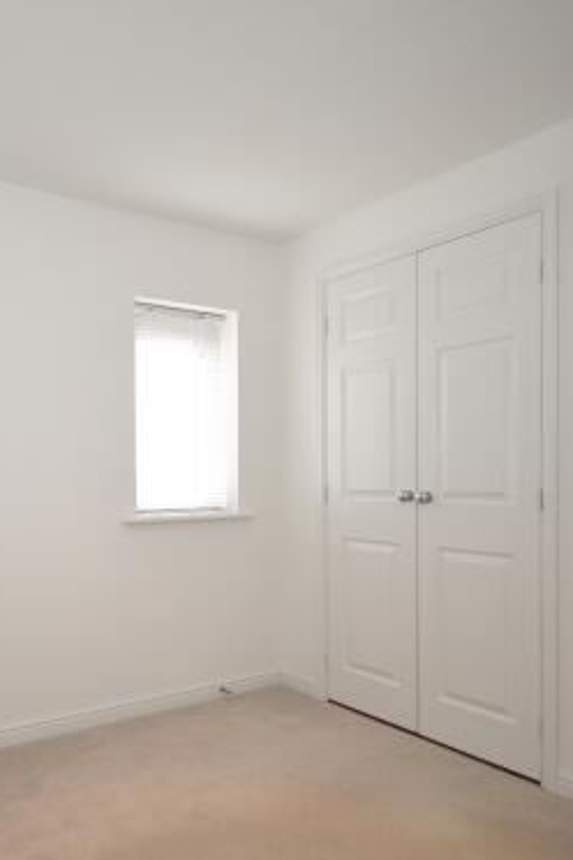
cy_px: 465
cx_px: 111
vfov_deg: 71.4
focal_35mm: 25
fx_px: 597
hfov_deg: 48.3
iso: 200
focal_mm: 10
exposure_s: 1/25
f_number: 4
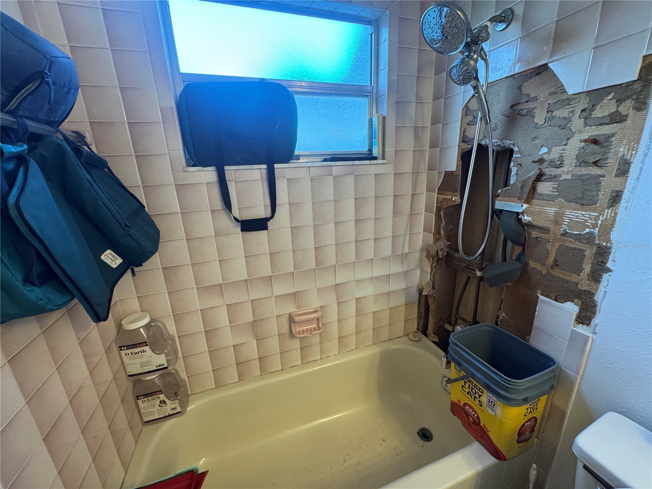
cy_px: 244
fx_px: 264
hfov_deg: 102.1
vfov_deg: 85.7
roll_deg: +2.0
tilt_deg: -16.3
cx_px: 326
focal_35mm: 14
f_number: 2.2
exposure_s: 1/60
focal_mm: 2.22
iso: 200
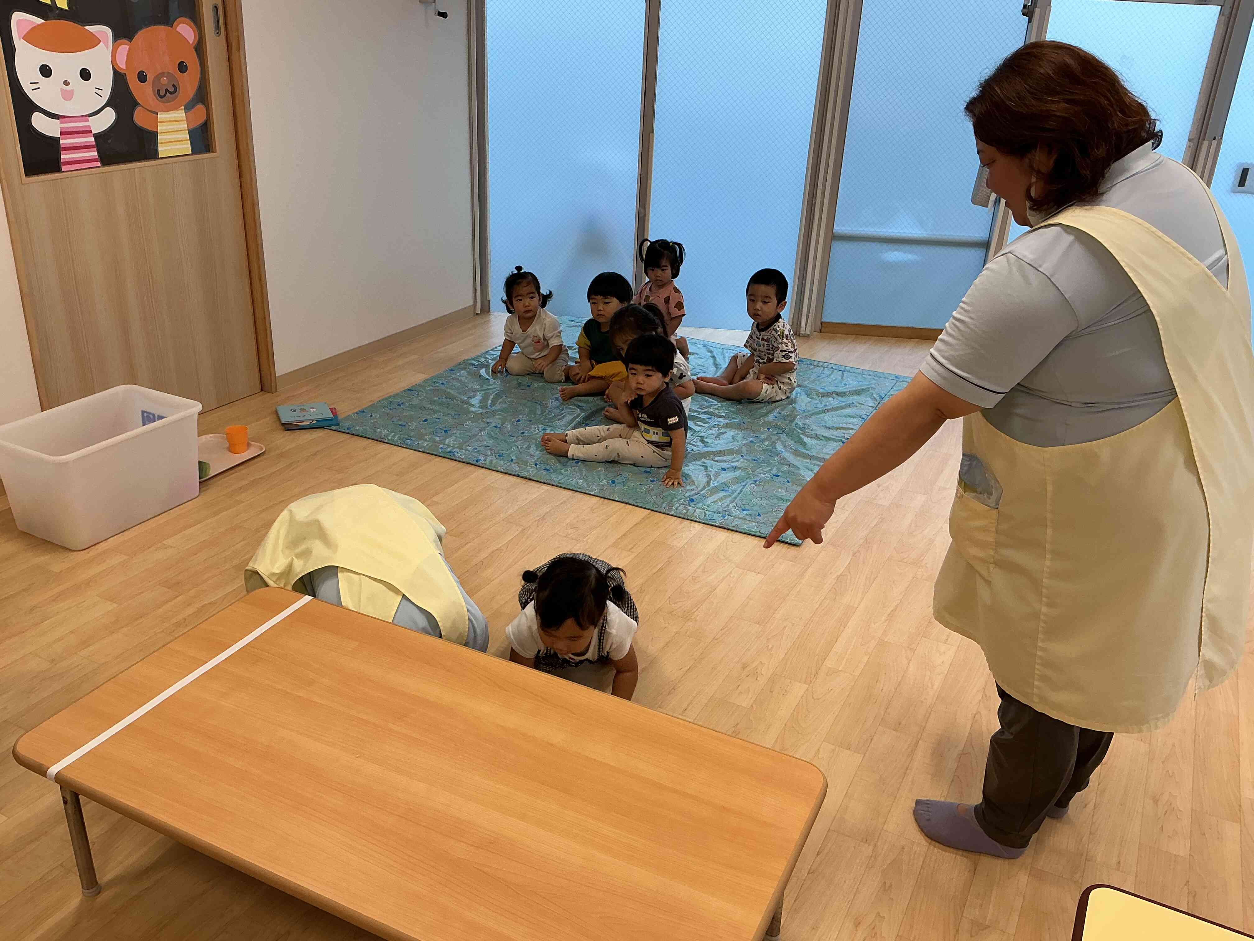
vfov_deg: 48.2
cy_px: 470
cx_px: 627
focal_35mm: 29
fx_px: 1051
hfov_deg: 61.7
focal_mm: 3
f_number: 1.8
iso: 32
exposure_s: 1/120
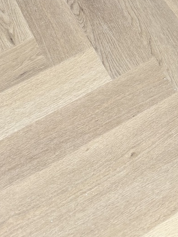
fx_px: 555
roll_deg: -2.7
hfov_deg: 17.5
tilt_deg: -35.2
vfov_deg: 20.1
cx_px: 208
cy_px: -138
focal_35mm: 81
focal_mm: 6.76
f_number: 1.78
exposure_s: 1/120
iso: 125
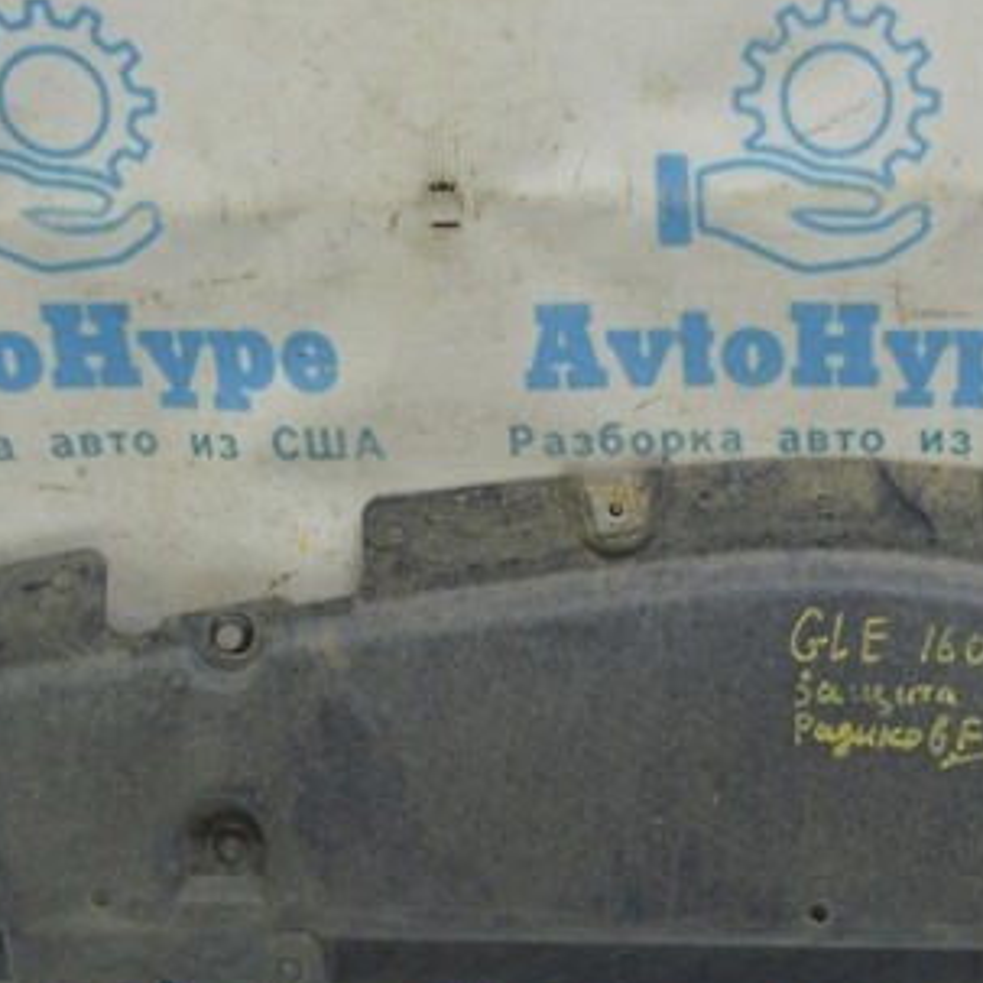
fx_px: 1989
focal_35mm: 62
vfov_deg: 27.7
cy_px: 579
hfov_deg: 27.1
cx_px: 818
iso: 400
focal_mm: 23
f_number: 5.6
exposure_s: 1/20
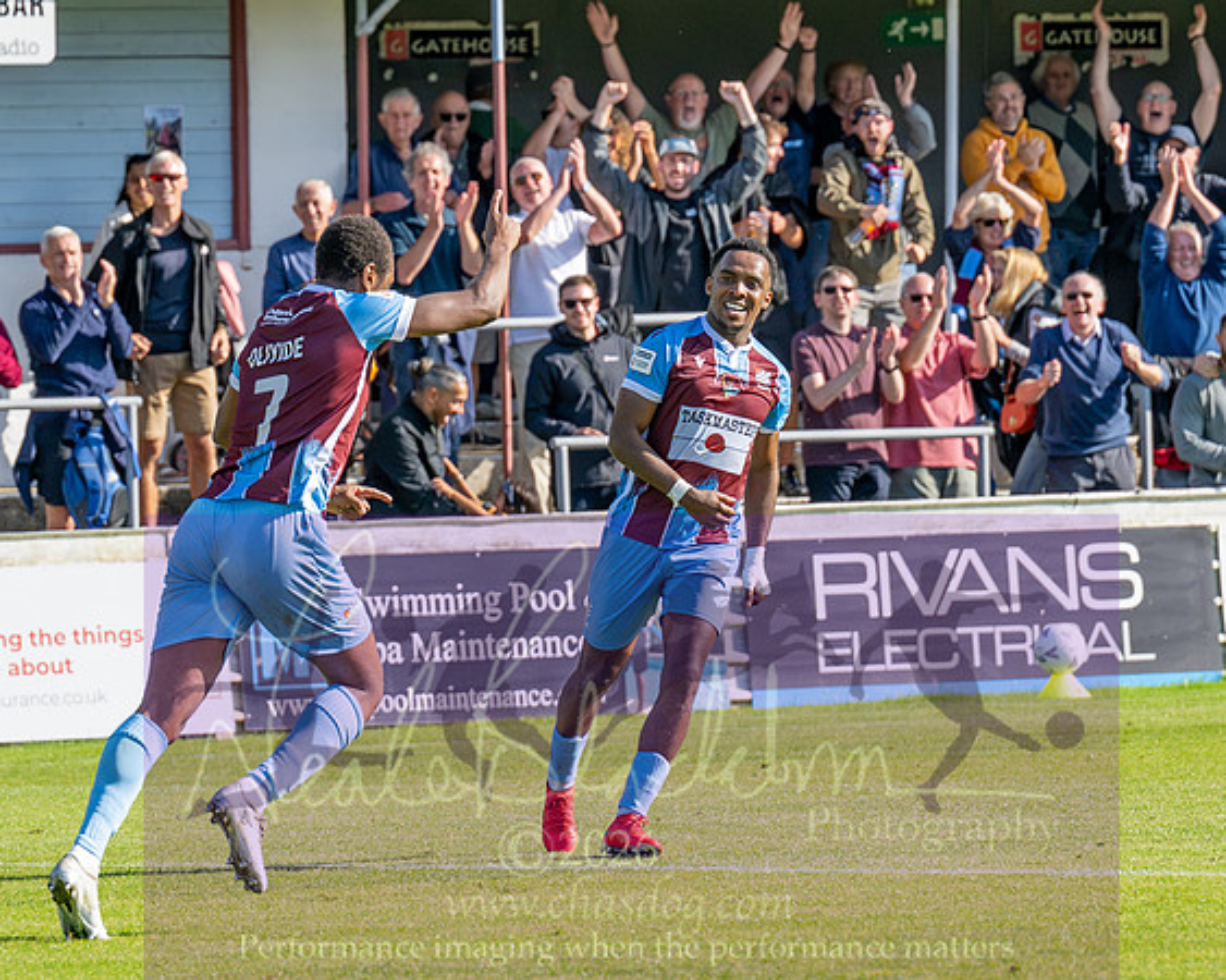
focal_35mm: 399
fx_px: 14459
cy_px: 499
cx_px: 39
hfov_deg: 4.8
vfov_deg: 3.9
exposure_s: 1/2500
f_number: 4
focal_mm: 125
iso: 400
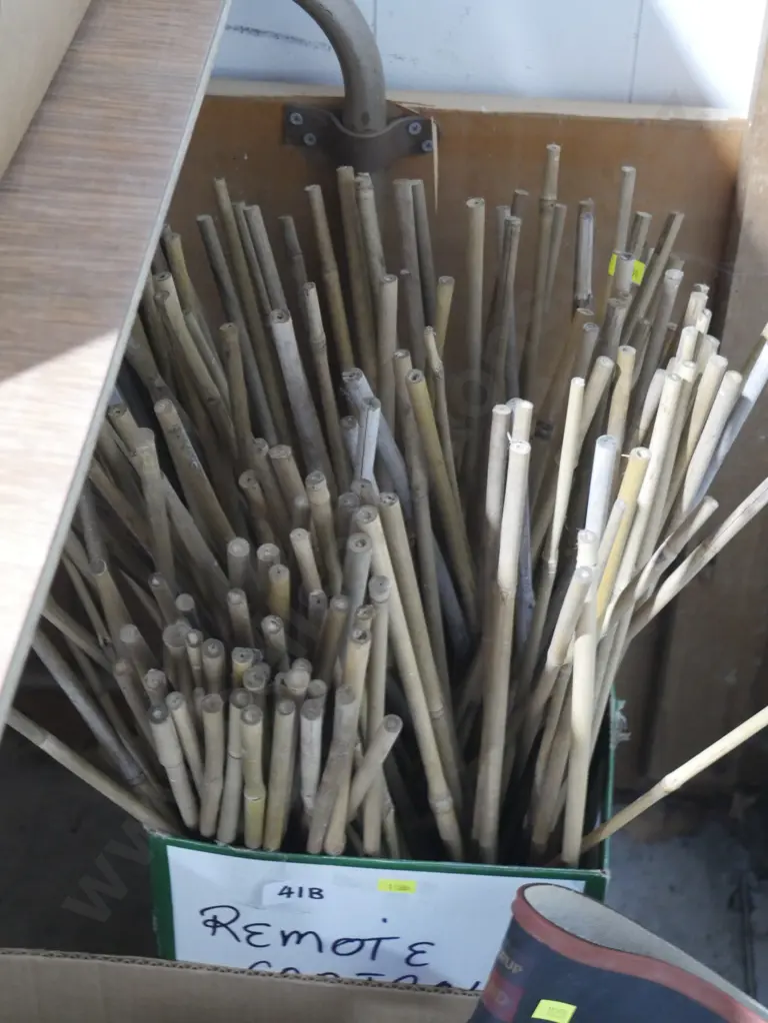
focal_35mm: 66
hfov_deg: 22.3
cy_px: 512
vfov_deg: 29.4
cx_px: 384
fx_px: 1952
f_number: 5.4
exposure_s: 1/20
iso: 3200
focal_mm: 33
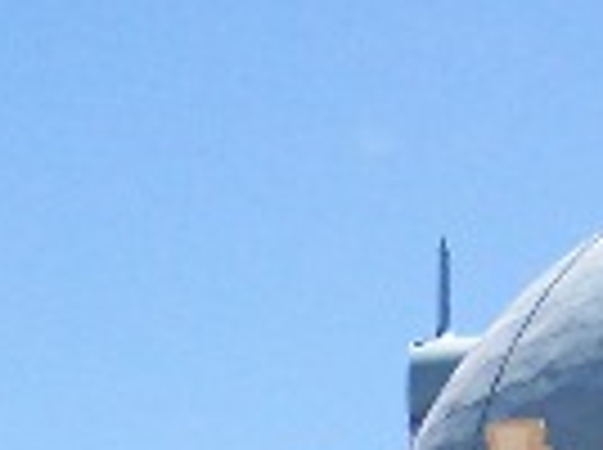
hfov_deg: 8.7
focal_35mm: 227
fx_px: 3947
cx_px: 405
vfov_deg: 6.2
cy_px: 1202
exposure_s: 1/700
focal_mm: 8
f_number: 2.8
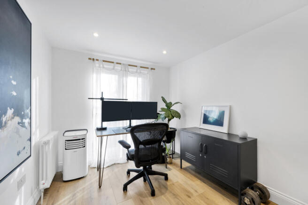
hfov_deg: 104.3
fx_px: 120
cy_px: 102
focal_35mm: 14
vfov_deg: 81.1
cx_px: 154
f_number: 16
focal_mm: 14
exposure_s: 1/1.25
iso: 250
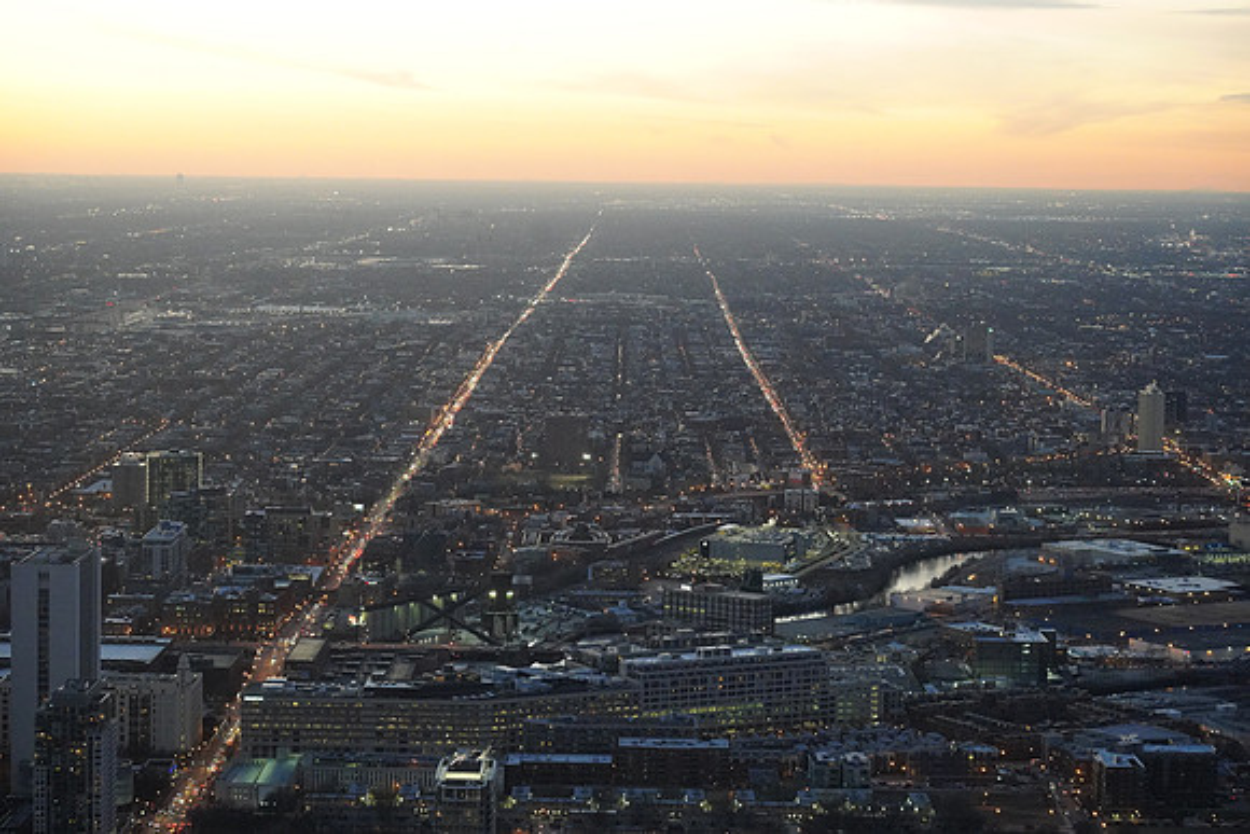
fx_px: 3091
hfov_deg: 22.9
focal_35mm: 89
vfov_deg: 15.4
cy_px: 417
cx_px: 625
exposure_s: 1/100
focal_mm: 89
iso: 10000
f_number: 5
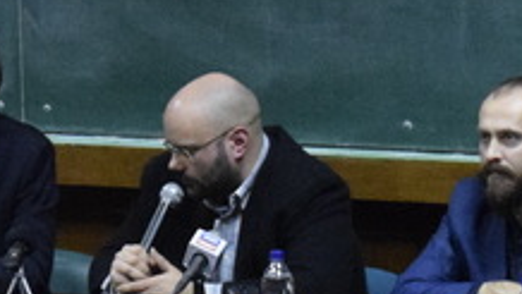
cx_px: -34
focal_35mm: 405
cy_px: 267
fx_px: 5616
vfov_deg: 3.0
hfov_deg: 5.3
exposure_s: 1/80
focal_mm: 55
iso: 6400
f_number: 5.6
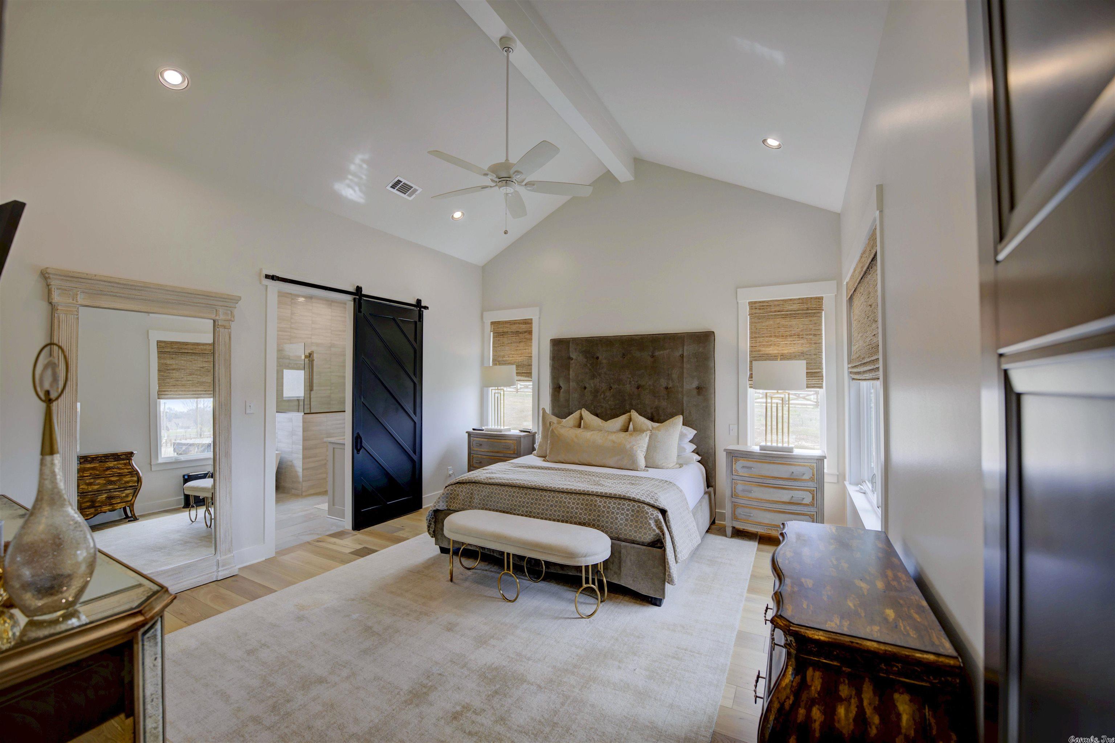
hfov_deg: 104.3
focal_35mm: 14
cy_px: 372
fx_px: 434
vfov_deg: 81.2
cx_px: 558
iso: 250
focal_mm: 14
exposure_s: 1/250
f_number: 2.8
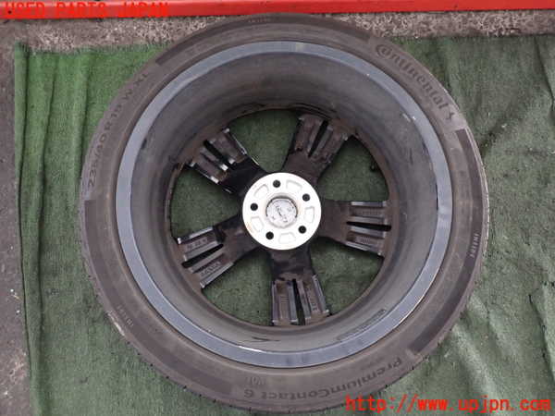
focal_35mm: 25
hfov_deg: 69.4
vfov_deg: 54.9
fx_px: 401
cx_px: 278
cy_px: 208
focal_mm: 4.5
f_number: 2
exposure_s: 1/30
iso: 500
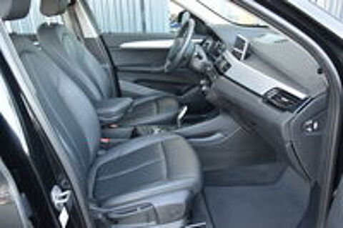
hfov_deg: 62.0
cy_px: 114
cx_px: 172
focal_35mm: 30
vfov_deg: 43.5
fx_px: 286
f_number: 3.5
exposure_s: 1/60
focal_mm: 20
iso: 800
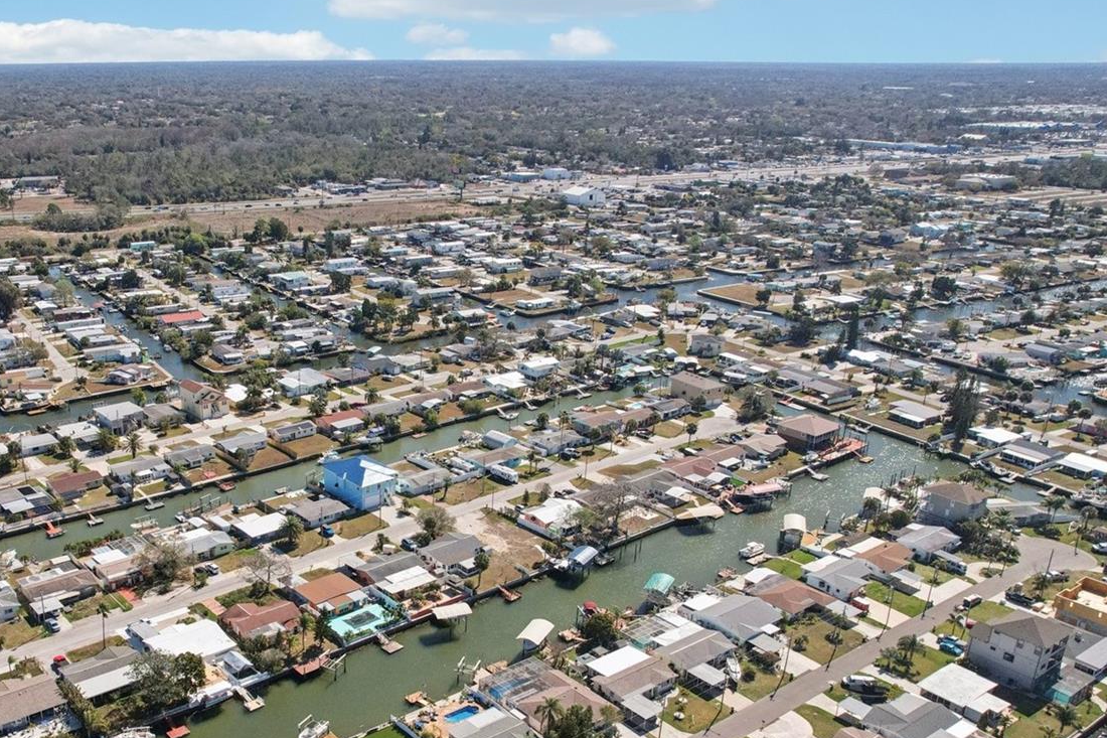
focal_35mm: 32
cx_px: 367
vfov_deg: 40.6
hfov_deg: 57.4
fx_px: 984
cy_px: 489
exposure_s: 1/3200
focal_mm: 8.4
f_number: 2.8
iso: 400
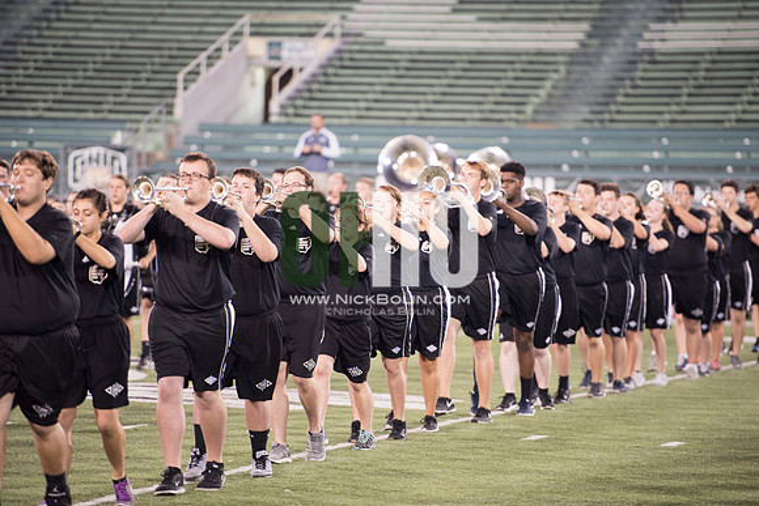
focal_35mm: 200
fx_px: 4217
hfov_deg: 10.3
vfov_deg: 6.9
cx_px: 380
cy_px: 253
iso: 1000
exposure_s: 1/320
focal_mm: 200
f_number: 2.8
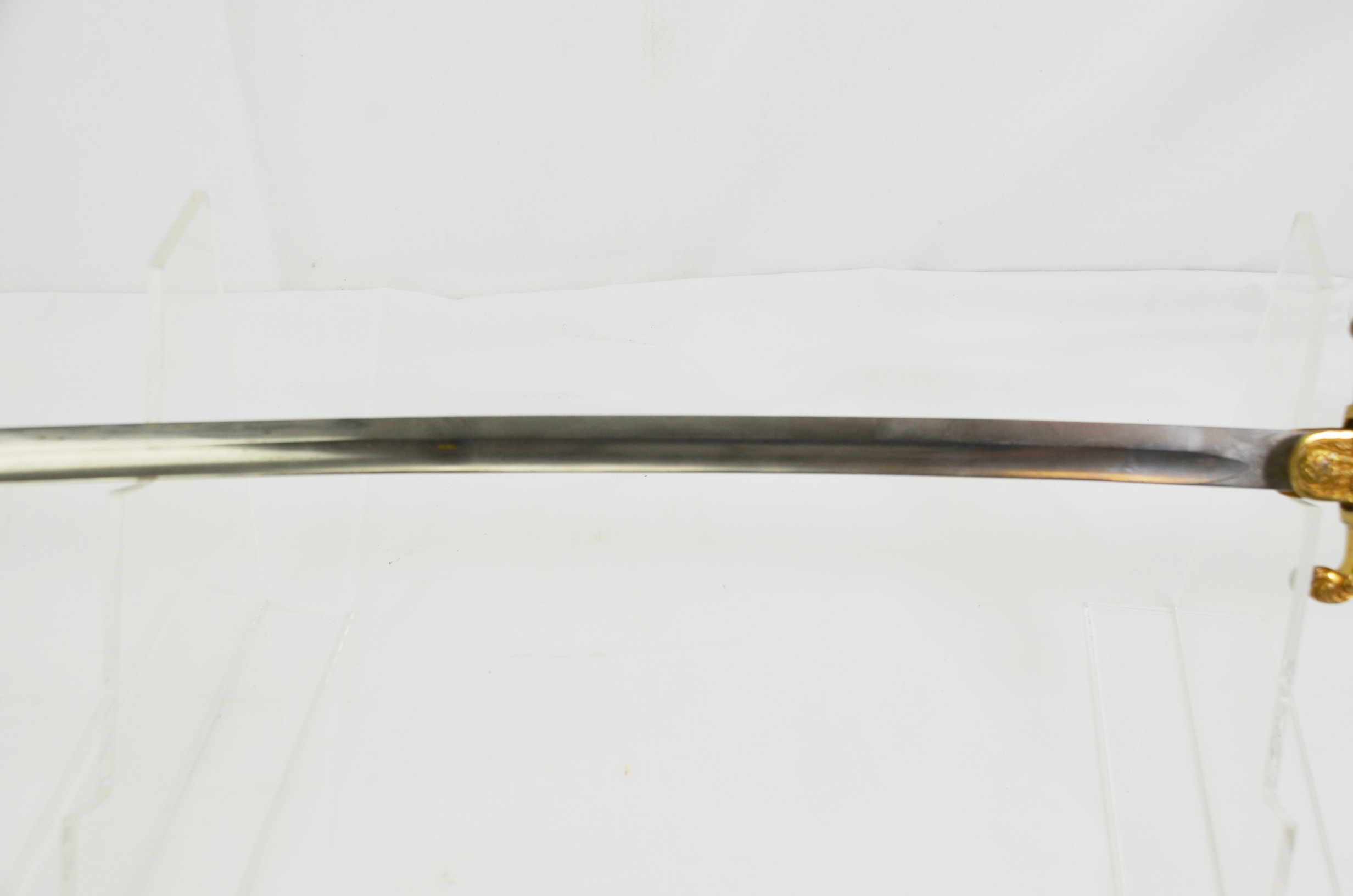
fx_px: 1800
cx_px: 676
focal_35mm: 48
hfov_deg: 41.2
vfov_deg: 28.0
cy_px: 448
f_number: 6.3
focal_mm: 32
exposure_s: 1/160
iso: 200
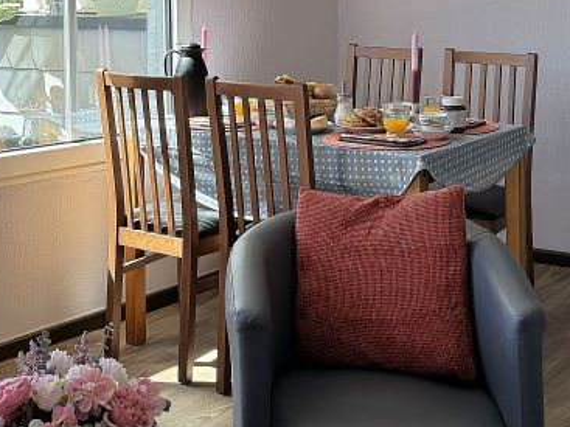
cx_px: 275
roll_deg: +0.8
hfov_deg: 29.0
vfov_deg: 21.1
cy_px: -16
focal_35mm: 67
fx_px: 1103
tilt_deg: +0.3
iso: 80
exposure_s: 1/354
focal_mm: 6.76
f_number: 1.78
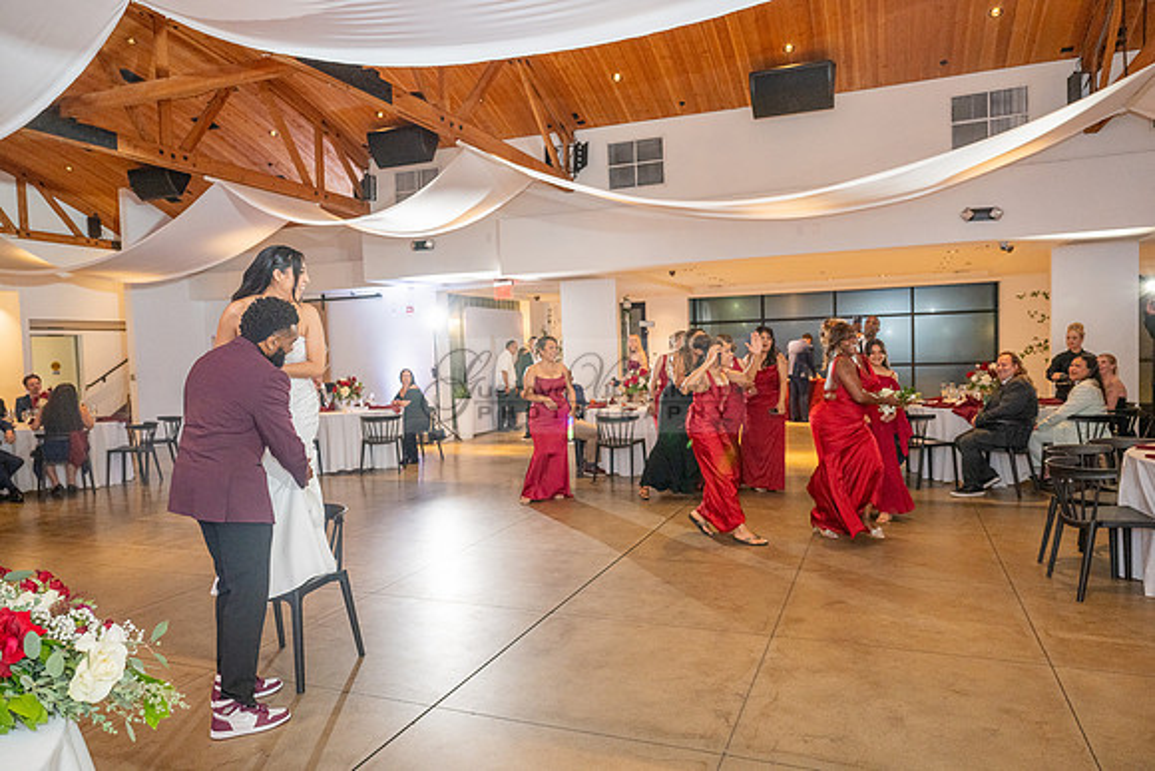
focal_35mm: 24
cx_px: 578
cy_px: 386
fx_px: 770
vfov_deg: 53.2
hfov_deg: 73.7
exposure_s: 1/200
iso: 2000
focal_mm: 24
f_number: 3.5
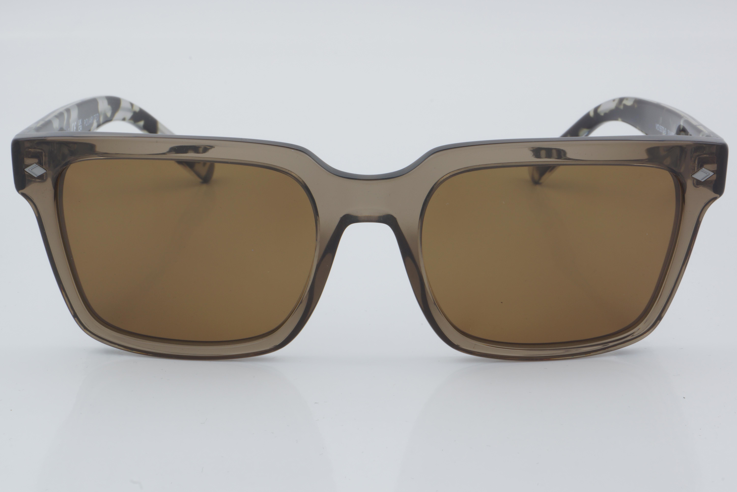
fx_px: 1689
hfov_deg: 24.6
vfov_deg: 16.6
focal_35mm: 82
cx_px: 368
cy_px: 246
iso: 100
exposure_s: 1/4
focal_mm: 55
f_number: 32
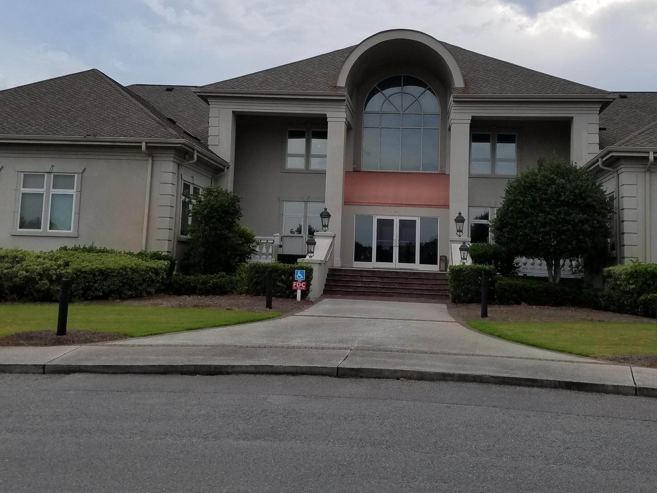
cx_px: 378
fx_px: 702
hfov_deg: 50.0
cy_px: 203
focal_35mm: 37
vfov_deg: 38.5
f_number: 1.7
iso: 50
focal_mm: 4.2
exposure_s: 1/1136
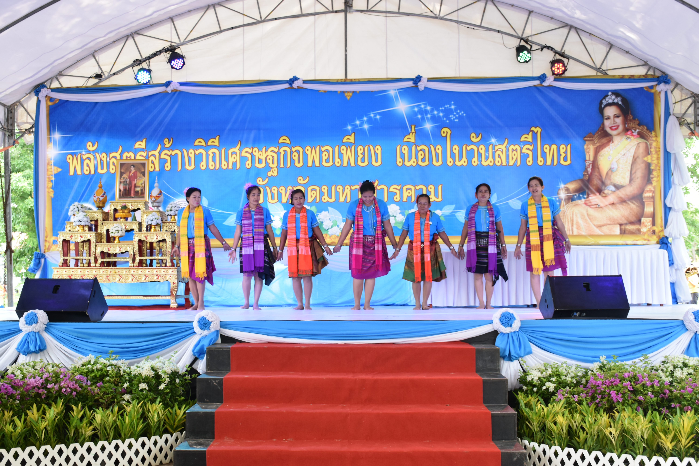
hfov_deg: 43.6
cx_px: 350
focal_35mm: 45
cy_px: 233
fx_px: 874
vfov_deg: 29.9
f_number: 5
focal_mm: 30
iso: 400
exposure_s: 1/100
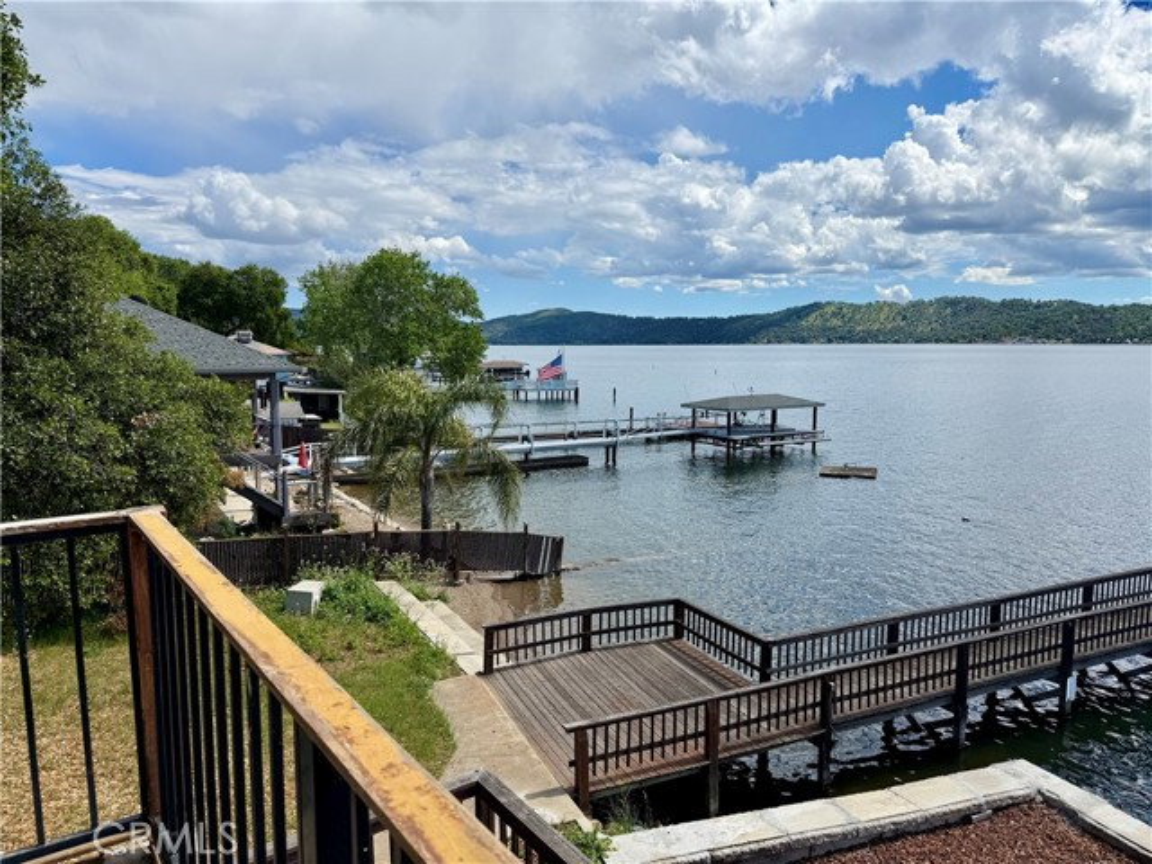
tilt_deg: -3.0
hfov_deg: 71.6
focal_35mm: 24
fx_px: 799
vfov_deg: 56.8
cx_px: 576
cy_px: 432
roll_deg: +1.7
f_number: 1.78
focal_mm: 6.76
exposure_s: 1/6711
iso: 80
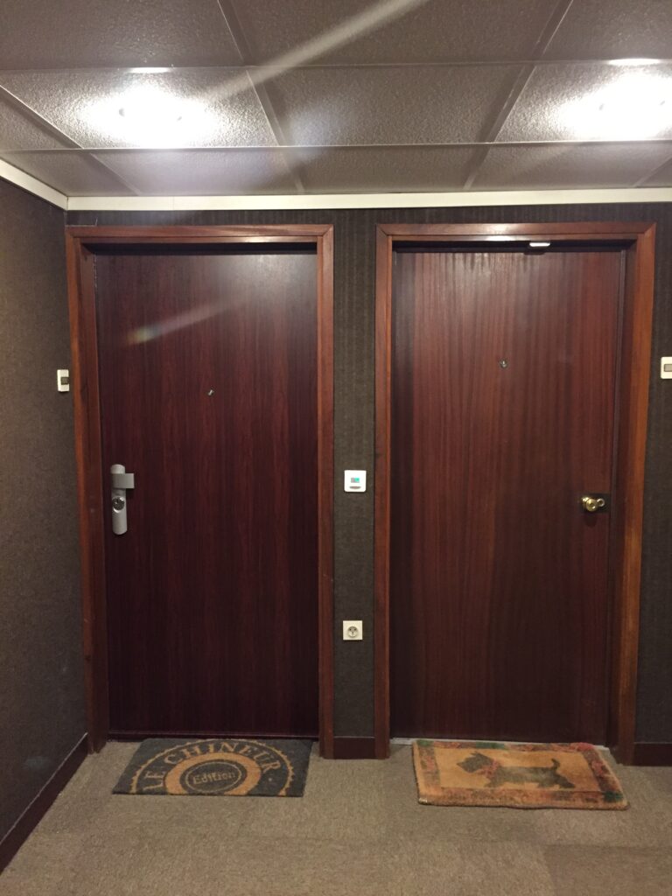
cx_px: 336
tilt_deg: -5.8
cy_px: 448
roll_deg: +0.5
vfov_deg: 61.7
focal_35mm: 29
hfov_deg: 48.2
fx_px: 751
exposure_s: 1/17
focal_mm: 4.15
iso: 320
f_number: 2.2
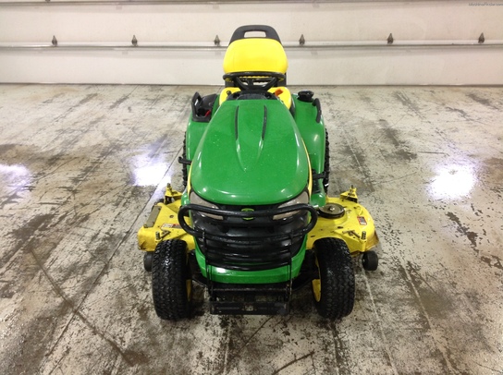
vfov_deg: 40.6
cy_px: 188
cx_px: 252
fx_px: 508
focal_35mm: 35
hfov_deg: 52.7
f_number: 2.4
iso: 80
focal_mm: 4.28
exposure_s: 1/15
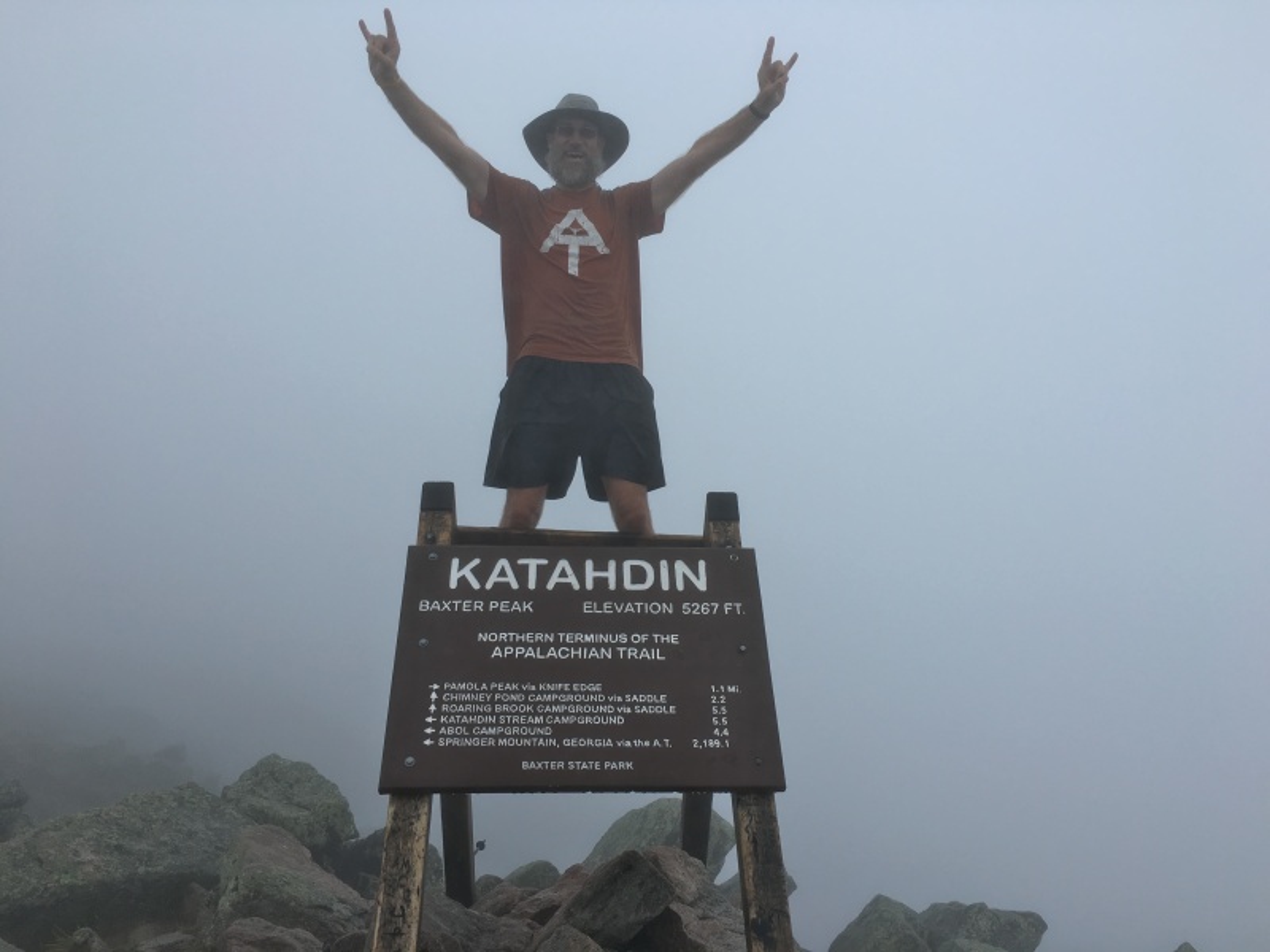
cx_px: 635
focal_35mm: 29
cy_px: 476
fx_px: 1064
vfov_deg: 48.2
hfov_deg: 61.7
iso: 25
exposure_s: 1/732
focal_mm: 4.15
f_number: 2.2
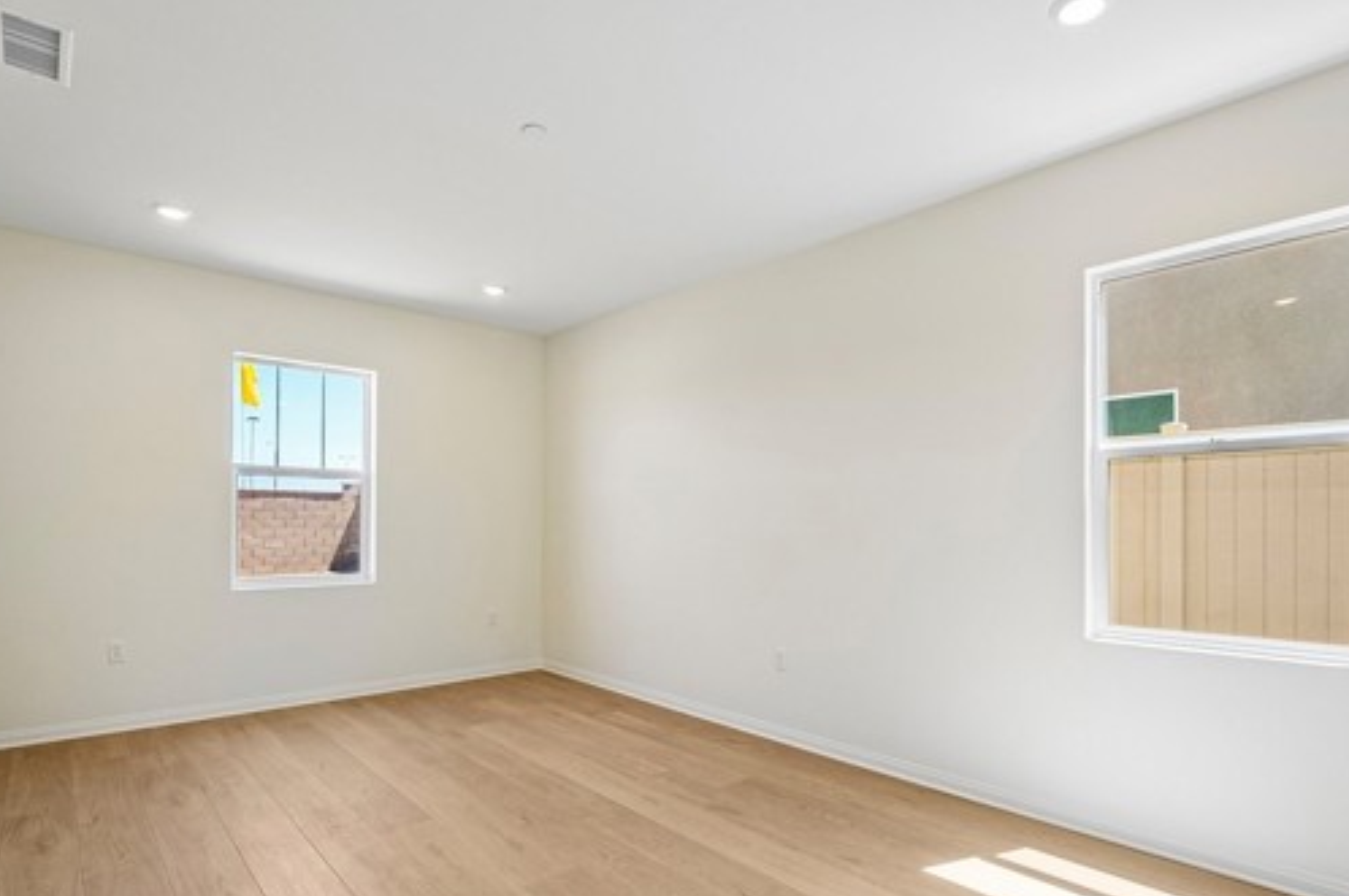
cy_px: 509
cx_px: 699
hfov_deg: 90.0
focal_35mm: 18
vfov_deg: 67.0
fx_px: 674
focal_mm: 14
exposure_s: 1/60
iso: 160
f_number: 8
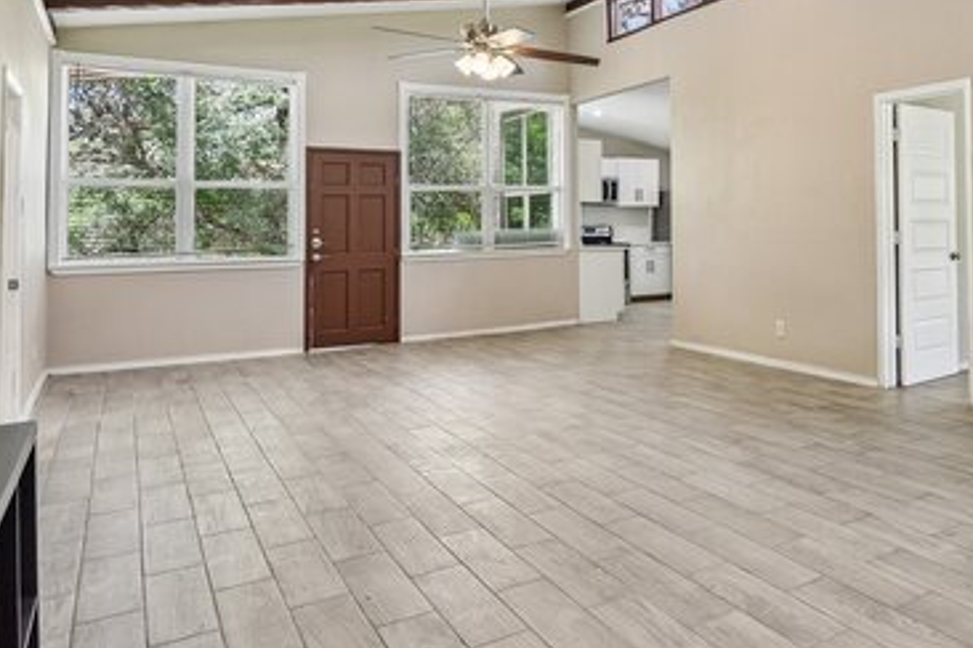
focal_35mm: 28
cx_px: 750
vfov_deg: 45.9
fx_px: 757
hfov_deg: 61.2
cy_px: 238
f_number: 8
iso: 560
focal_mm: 16
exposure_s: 1/15
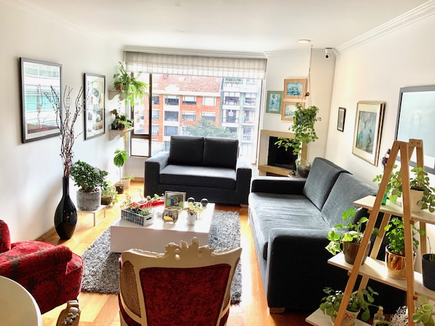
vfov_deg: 48.2
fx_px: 364
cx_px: 218
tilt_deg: -9.1
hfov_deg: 61.7
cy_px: 163
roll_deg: -2.1
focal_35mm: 29
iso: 50
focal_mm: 3
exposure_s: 1/120
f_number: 1.8
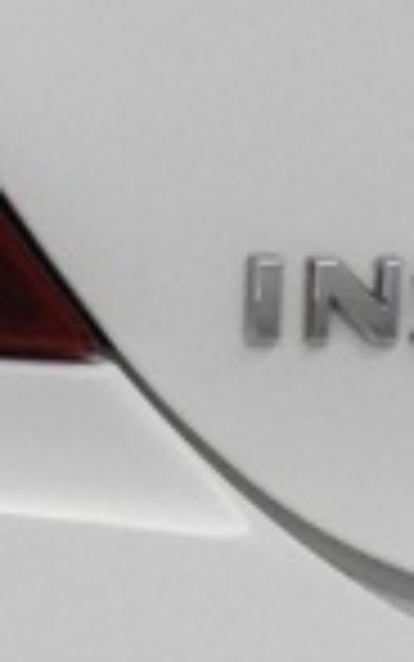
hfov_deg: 2.9
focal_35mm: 456
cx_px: 313
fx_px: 8217
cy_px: 662
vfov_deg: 4.6
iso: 3200
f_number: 7.1
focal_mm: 27
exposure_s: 1/200
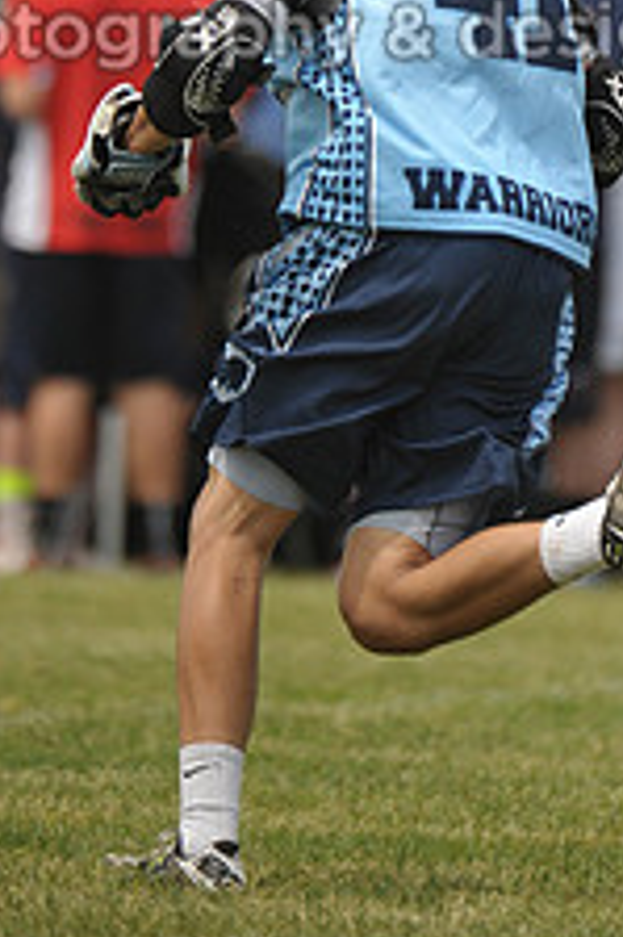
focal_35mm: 1034
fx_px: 26880
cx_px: 401
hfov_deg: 1.3
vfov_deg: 2.0
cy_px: -167
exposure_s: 1/3200
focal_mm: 400
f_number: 4
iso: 800
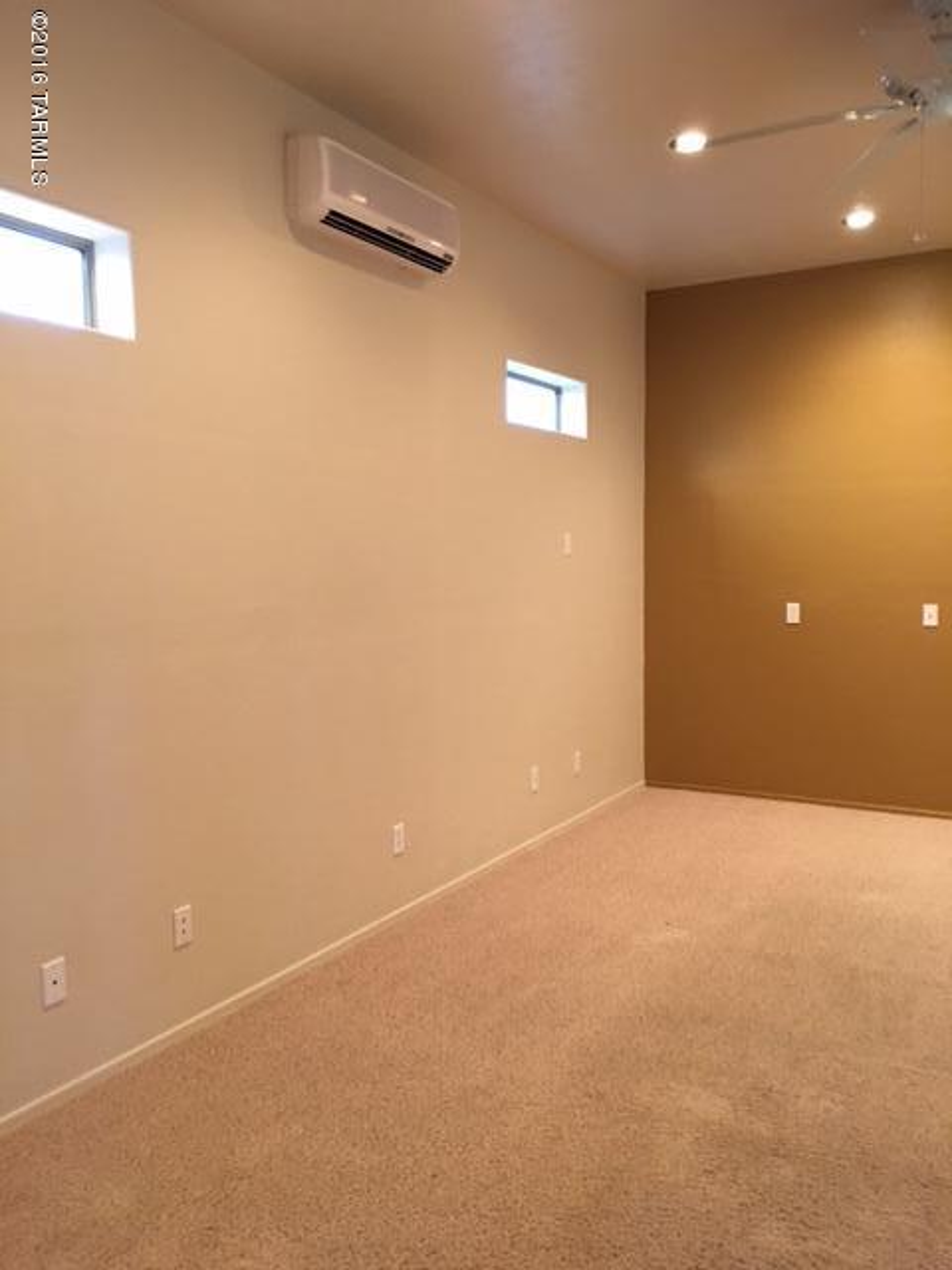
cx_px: 476
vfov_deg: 61.7
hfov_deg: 48.2
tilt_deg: -2.1
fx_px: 1063
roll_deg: +0.9
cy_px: 635
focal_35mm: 29
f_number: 2.2
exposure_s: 1/10
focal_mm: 4.15
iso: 80
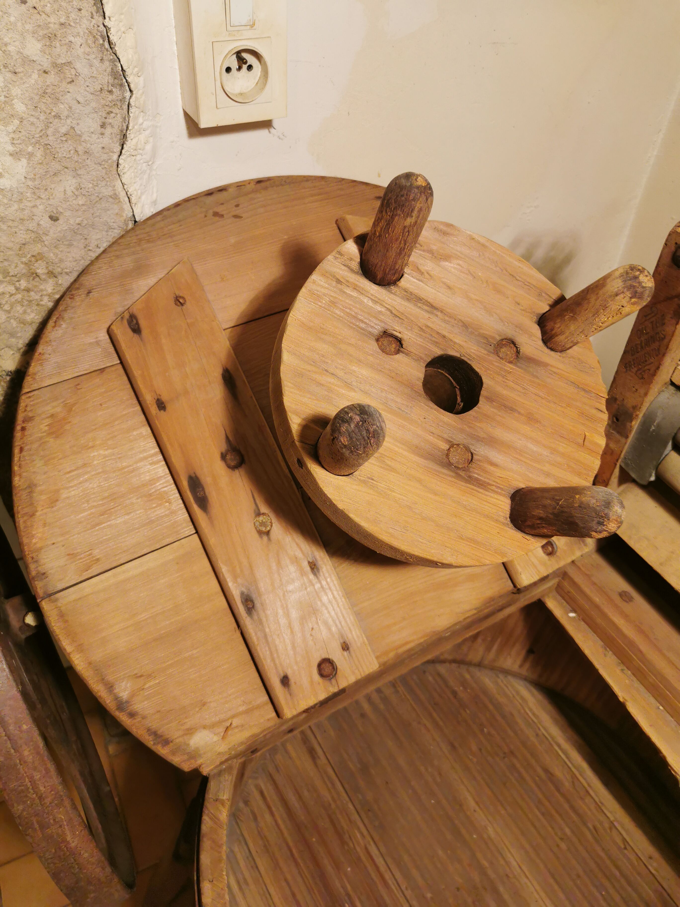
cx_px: 340
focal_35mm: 27
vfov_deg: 65.3
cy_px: 454
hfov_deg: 51.4
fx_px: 707
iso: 100
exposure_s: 1/100
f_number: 1.8
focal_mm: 5.58
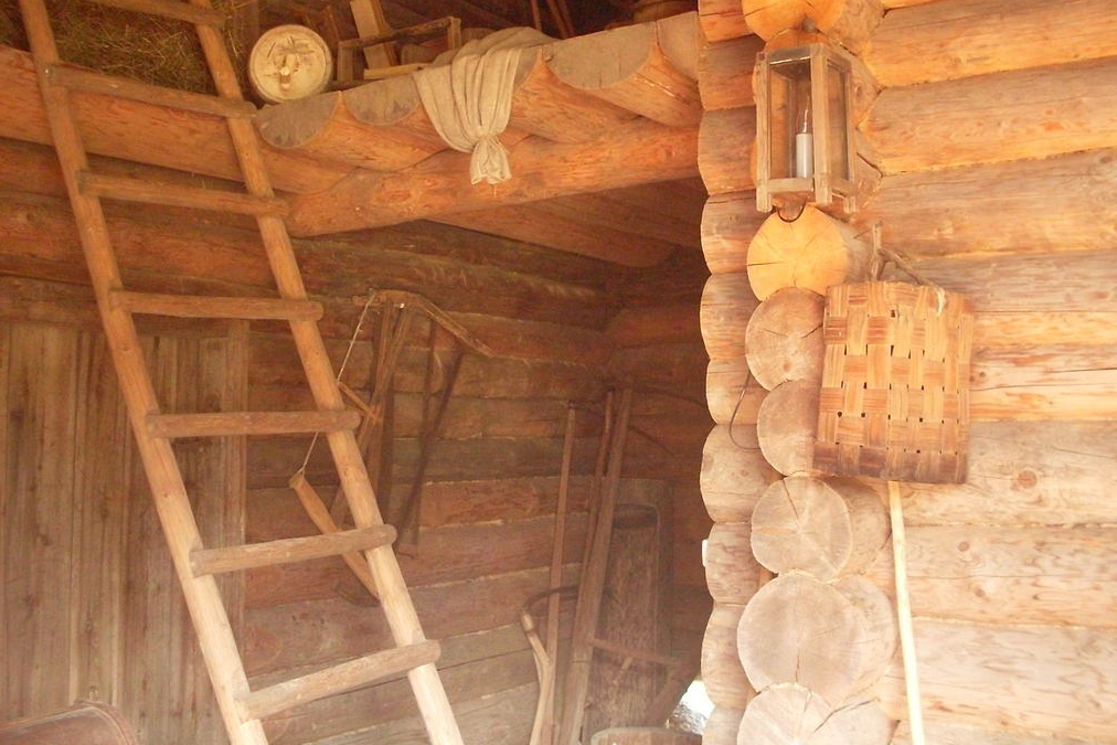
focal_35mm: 40
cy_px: 339
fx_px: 1241
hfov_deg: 48.5
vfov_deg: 33.4
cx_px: 558
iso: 400
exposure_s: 1/45
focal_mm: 6.3
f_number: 2.8
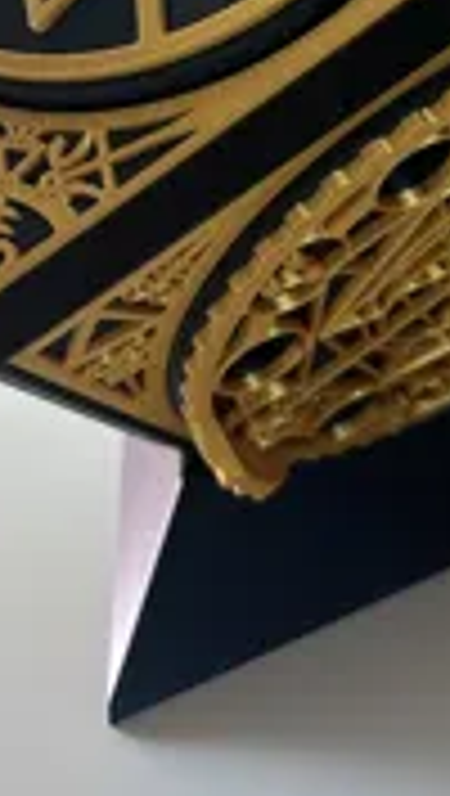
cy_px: -63
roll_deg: -0.9
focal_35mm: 64
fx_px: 1353
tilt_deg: -7.9
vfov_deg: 29.8
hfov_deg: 18.7
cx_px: 364
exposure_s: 1/60
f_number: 1.5
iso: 320
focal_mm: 5.7
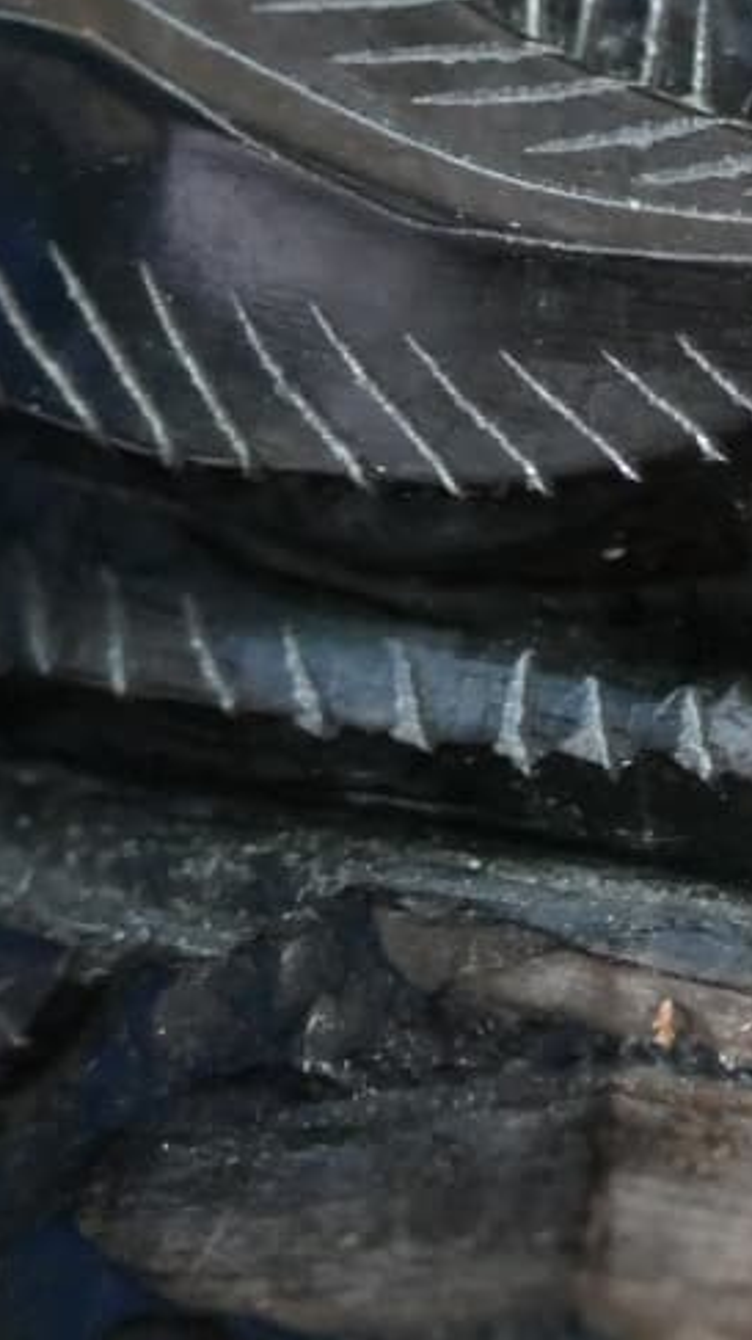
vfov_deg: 9.4
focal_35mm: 227
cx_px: 1209
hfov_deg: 5.3
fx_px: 8055
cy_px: -36
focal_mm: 23.65
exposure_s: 1/15
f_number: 3.6
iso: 1600
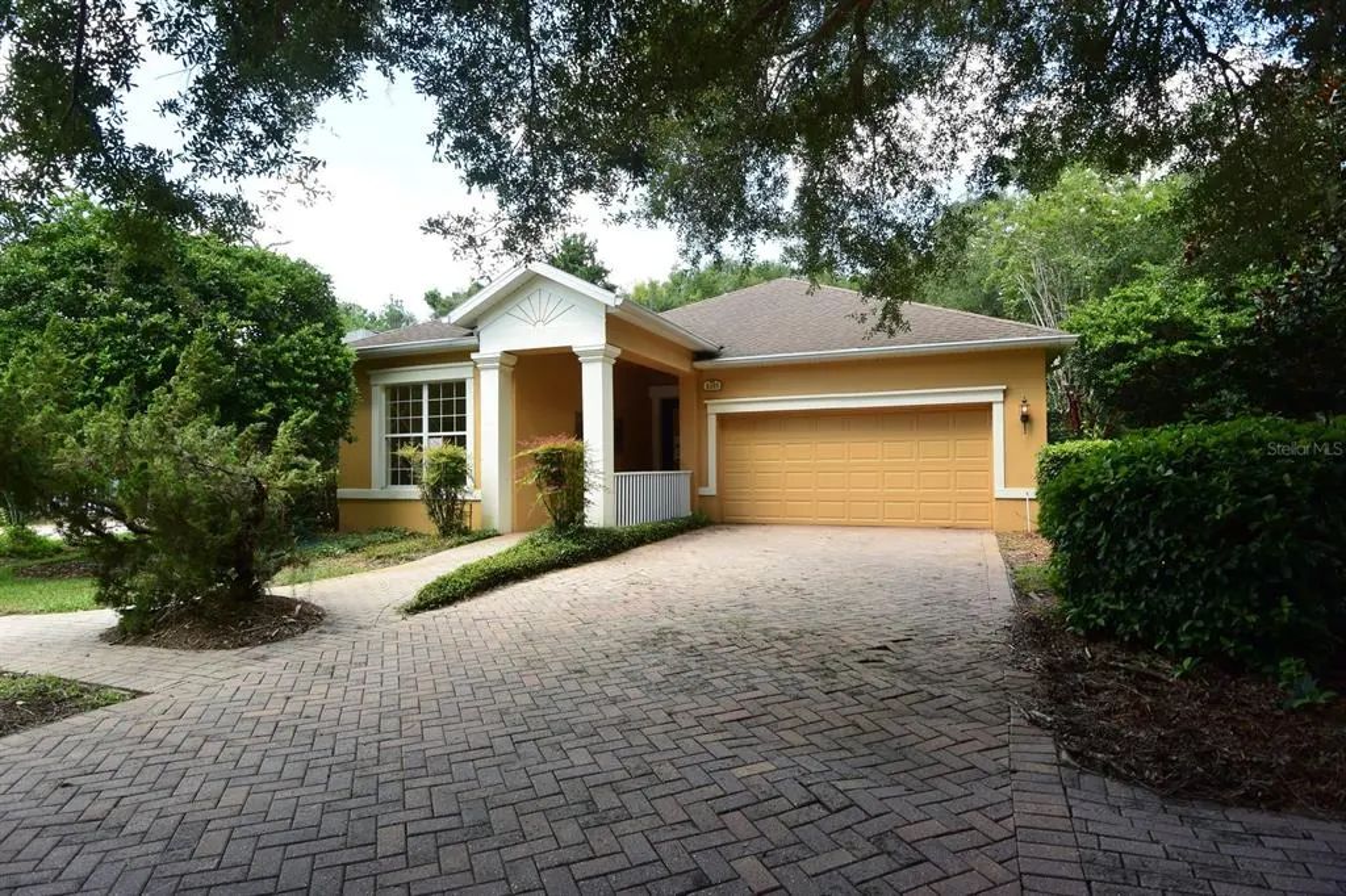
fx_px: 673
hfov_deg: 90.0
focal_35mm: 18
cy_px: 448
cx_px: 673
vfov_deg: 67.3
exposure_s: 1/200
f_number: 4
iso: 160
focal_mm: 6.7
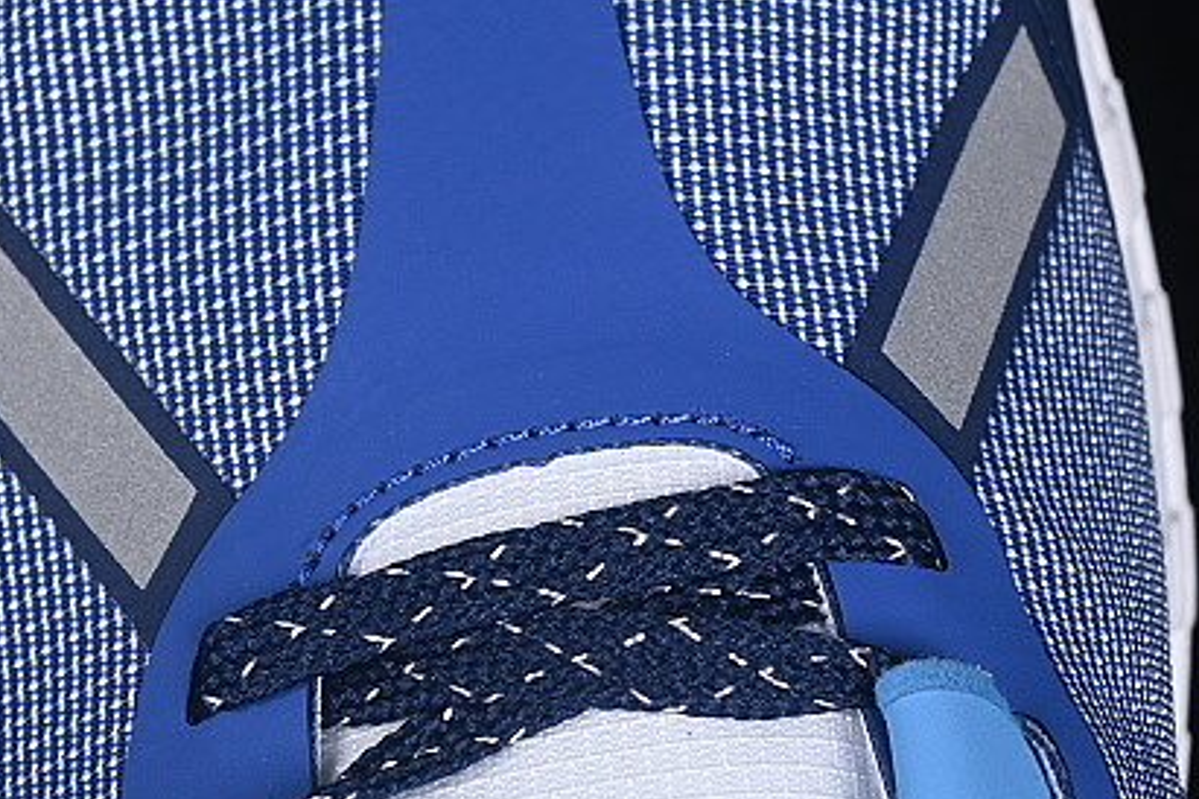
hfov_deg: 10.4
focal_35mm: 197
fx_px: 6561
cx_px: 487
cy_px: 341
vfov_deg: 7.0
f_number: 7.1
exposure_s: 1/80
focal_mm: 50
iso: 160
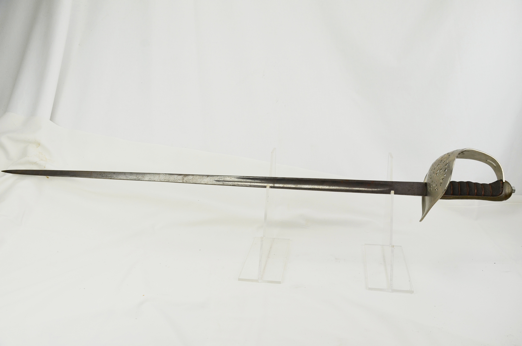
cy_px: 173
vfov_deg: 39.8
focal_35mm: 33
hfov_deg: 57.3
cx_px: 261
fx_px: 478
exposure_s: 1/125
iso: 200
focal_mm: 22
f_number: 5.6
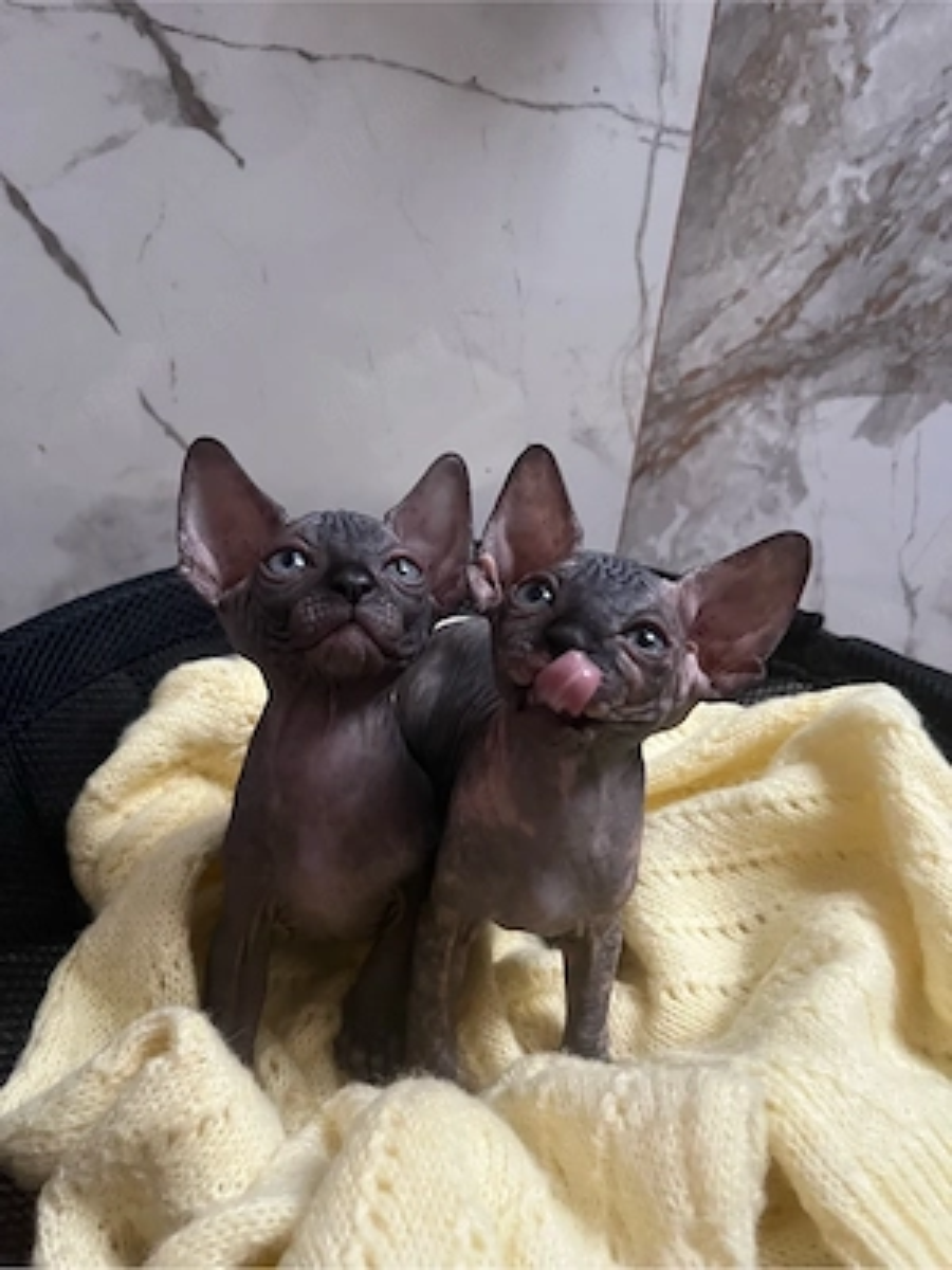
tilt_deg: -29.3
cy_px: 635
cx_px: 476
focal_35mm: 26
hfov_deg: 53.1
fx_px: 953
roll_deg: -9.8
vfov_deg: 67.3
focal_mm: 5.1
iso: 500
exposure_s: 1/60
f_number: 1.6
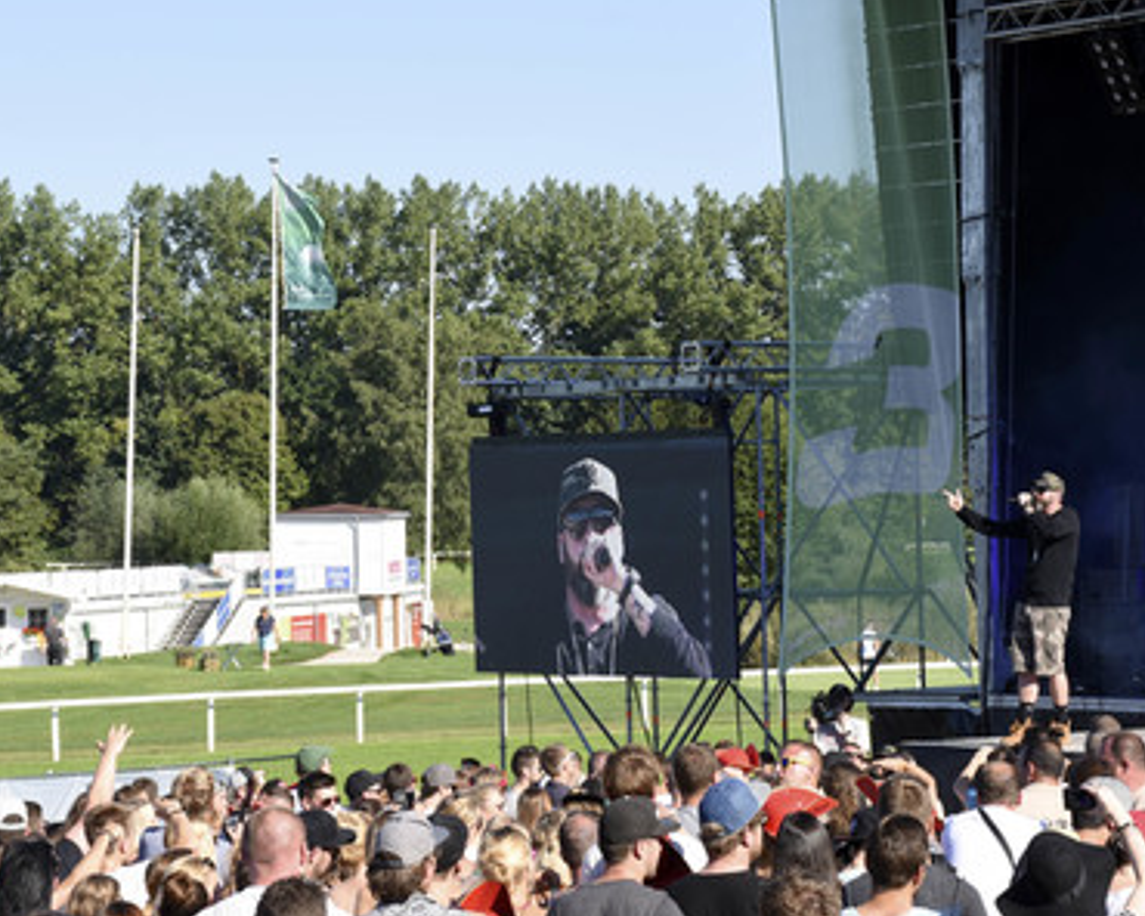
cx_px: 565
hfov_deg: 18.6
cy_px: 458
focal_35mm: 103
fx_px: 3490
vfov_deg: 15.0
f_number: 10
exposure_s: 1/125
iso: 110
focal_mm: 60
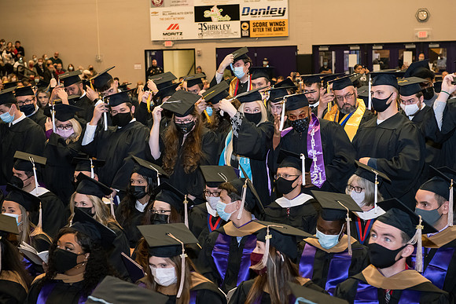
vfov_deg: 19.5
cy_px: 152
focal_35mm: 70
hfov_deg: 28.8
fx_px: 887
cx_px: 228
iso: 3200
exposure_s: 1/200
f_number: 5.6
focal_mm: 70
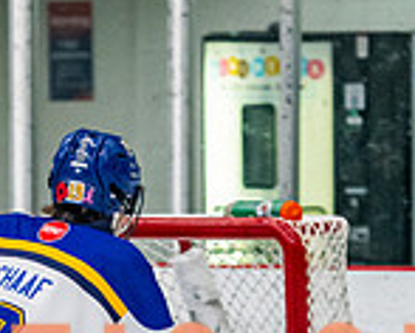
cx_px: -70
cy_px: 427
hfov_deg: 3.5
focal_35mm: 554
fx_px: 6813
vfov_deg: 2.8
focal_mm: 100
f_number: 3.2
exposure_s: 1/640
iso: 2000
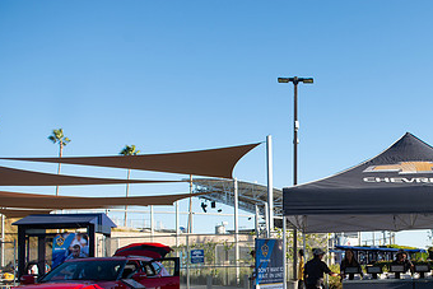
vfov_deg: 31.7
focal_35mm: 41
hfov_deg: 45.2
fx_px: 493
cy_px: 237
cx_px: 341
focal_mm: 24
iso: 200
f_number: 4.5
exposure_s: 1/1000
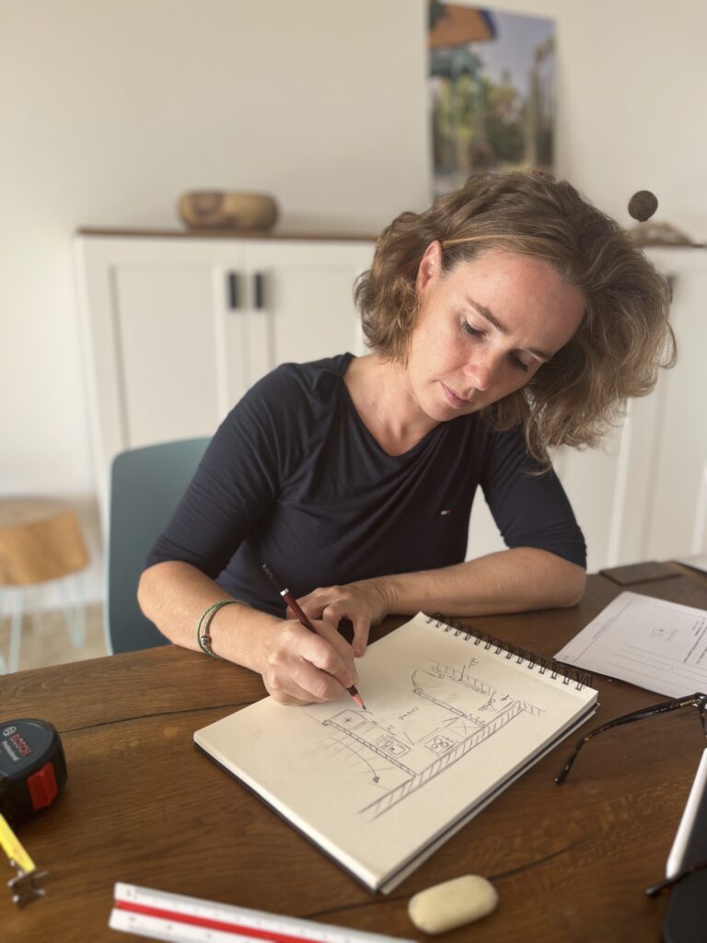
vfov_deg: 67.3
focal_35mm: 26
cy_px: 472
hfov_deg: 53.1
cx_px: 354
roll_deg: -0.7
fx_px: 708
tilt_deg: -16.3
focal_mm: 5.1
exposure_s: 1/122
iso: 32
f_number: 1.6
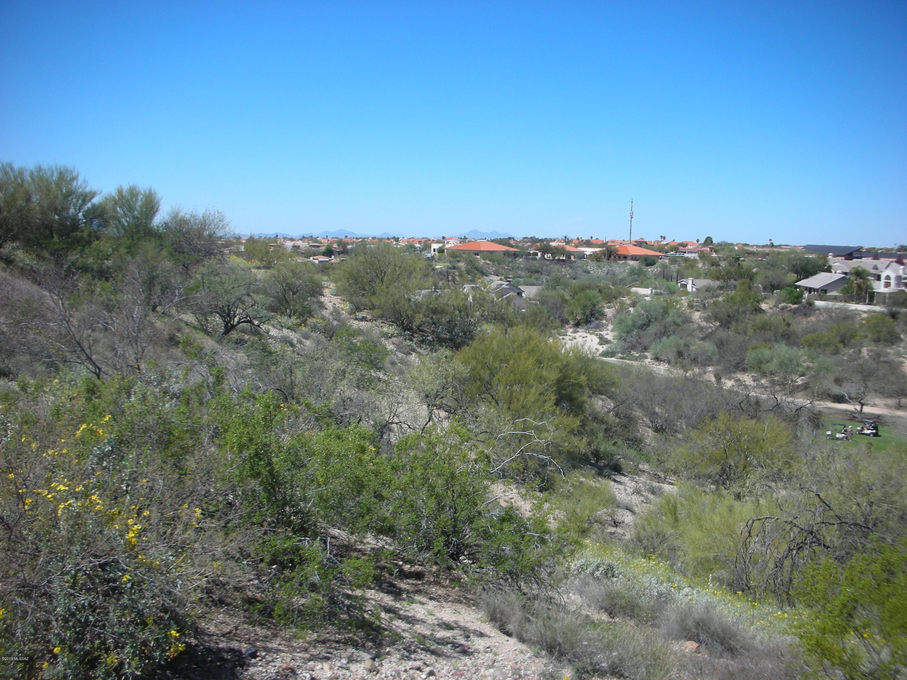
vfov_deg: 40.7
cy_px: 340
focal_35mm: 35
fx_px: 917
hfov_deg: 52.6
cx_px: 454
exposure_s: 1/98.7
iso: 50
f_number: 8.5
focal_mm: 5.8
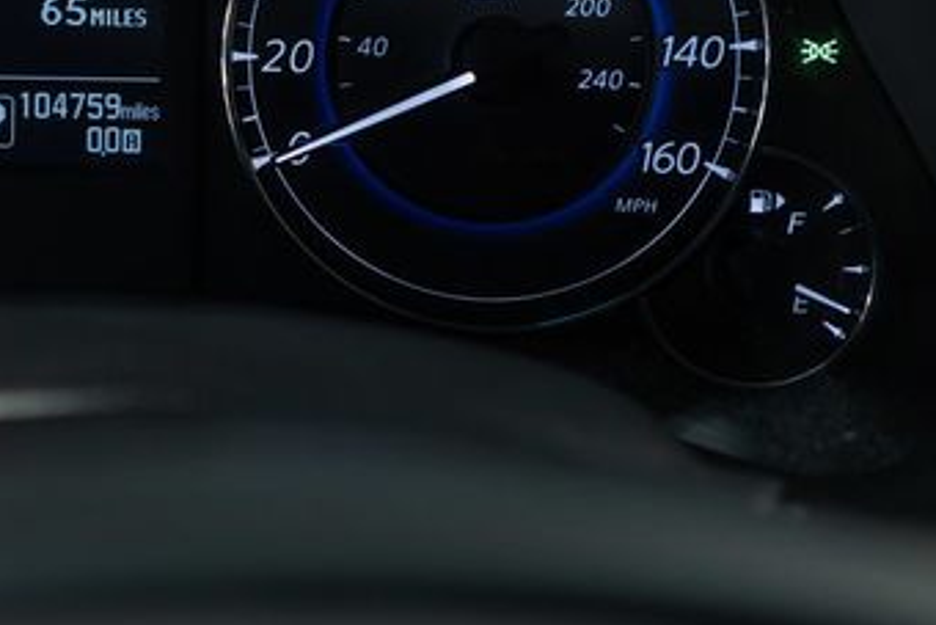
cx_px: 80
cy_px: 117
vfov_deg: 17.1
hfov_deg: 24.8
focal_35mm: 79
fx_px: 2055
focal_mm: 28
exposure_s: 1/50
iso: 1000
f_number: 3.2
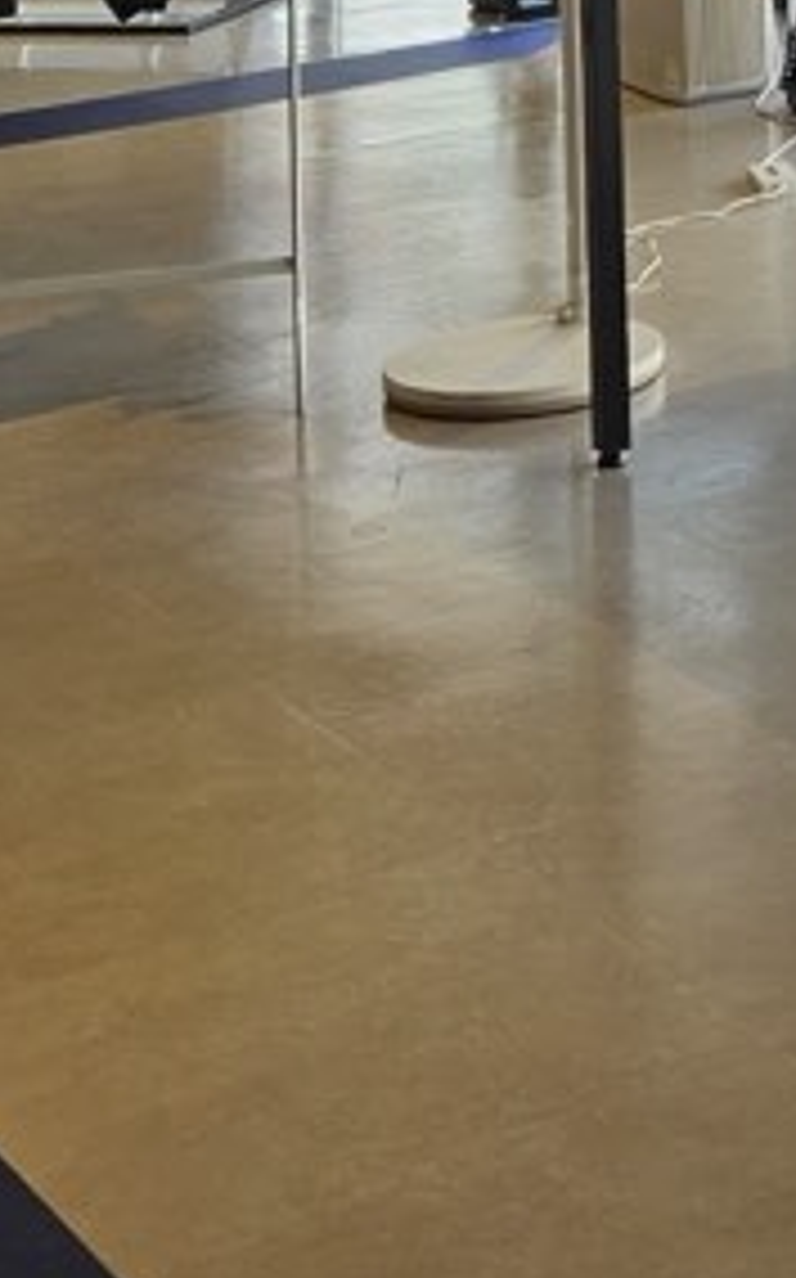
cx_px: 1466
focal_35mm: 110
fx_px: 3826
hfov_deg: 11.0
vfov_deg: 17.1
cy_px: -639
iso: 25
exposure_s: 1/229
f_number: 1.8
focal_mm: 5.4
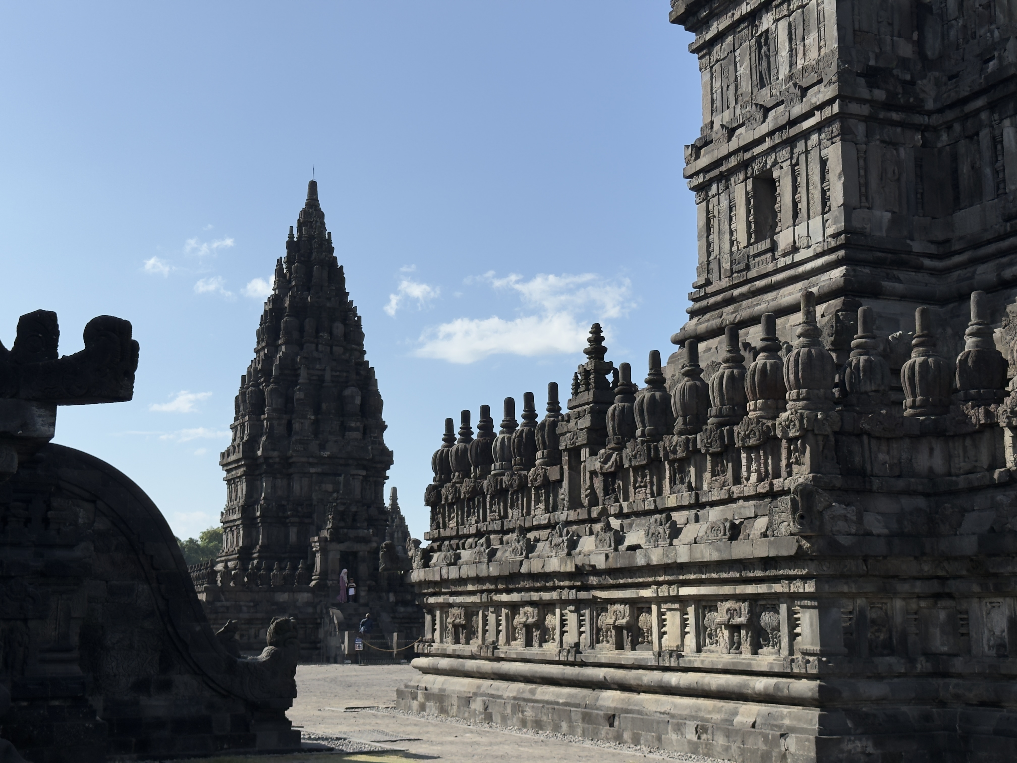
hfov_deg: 39.7
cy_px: 382
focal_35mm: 48
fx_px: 1410
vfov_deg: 30.3
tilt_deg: +10.4
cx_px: 508
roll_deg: -0.4
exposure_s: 1/6536
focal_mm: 6.76
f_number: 1.78
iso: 64
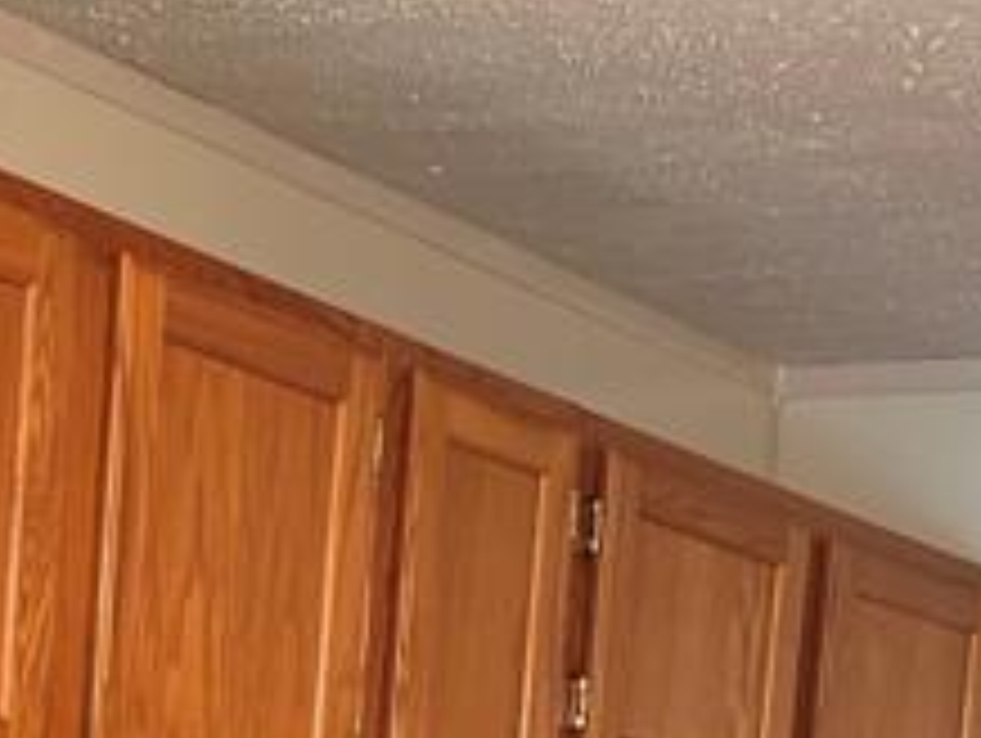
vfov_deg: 11.0
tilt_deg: -5.3
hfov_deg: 16.1
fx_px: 3461
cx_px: 454
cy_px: 1498
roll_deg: -4.3
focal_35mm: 122
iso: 100
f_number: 1.5
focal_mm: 5.7
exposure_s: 1/120
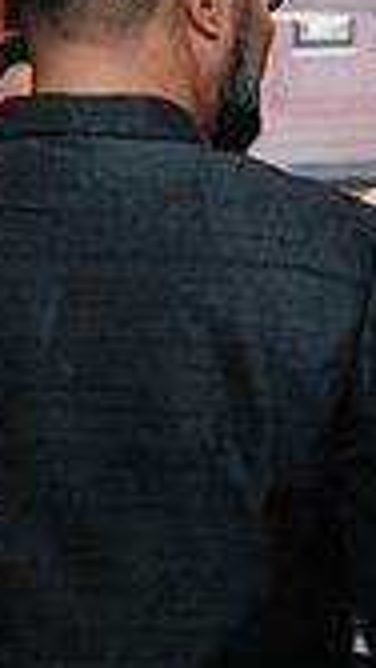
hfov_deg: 8.1
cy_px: 527
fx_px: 2657
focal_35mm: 150
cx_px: 338
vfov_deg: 14.3
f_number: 4
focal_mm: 35
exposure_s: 1/200
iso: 800
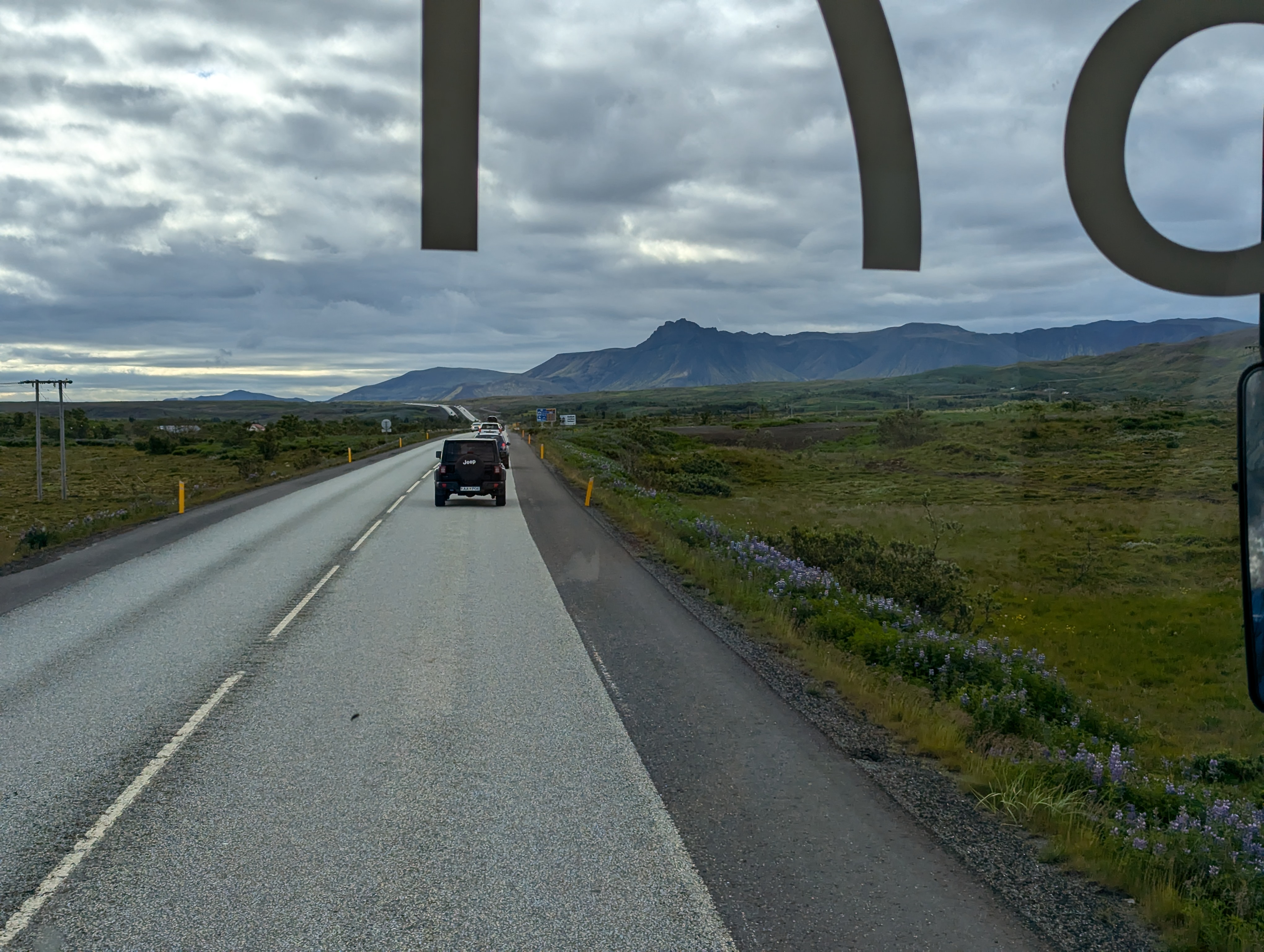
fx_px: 1755
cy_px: 476
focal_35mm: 48
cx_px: 632
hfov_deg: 39.6
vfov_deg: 30.3
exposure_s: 1/3300
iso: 43
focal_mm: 6.81
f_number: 1.85
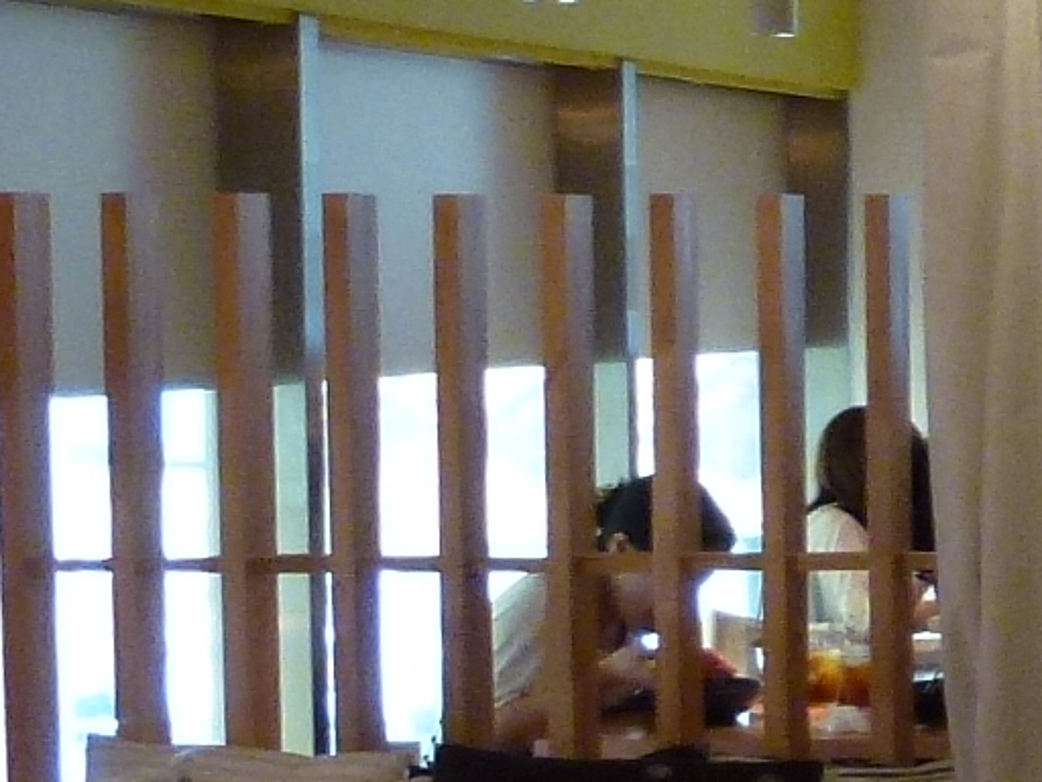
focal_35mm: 120
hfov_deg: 12.6
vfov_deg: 12.3
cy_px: 403
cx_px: 2520
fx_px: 3612
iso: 200
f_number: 3.3
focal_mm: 4.3
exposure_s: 1/25
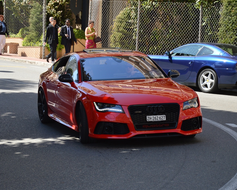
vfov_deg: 12.1
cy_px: 95
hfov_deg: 15.1
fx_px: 894
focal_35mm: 128
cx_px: 108
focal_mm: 75
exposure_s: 1/500
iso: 400
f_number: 5.3
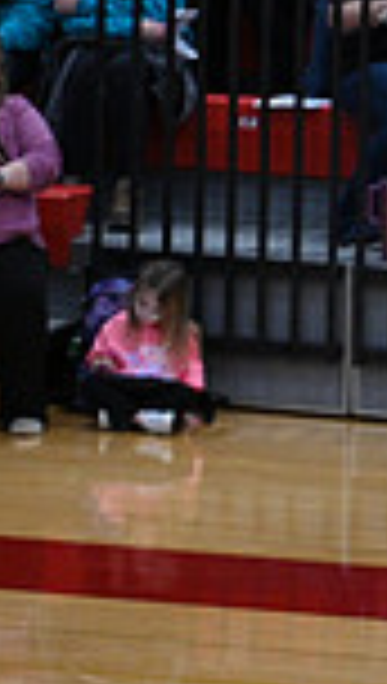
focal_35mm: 519
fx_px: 9426
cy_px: 790
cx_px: 1296
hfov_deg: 2.3
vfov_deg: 4.1
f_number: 4
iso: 4000
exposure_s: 1/400
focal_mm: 130
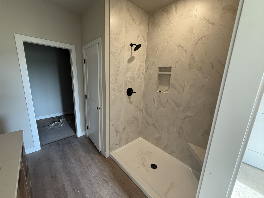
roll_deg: -2.9
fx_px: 107
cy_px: 99
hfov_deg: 102.1
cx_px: 132
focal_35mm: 14
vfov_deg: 85.7
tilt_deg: -12.2
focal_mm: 2.22
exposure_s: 1/120
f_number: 2.2
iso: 250
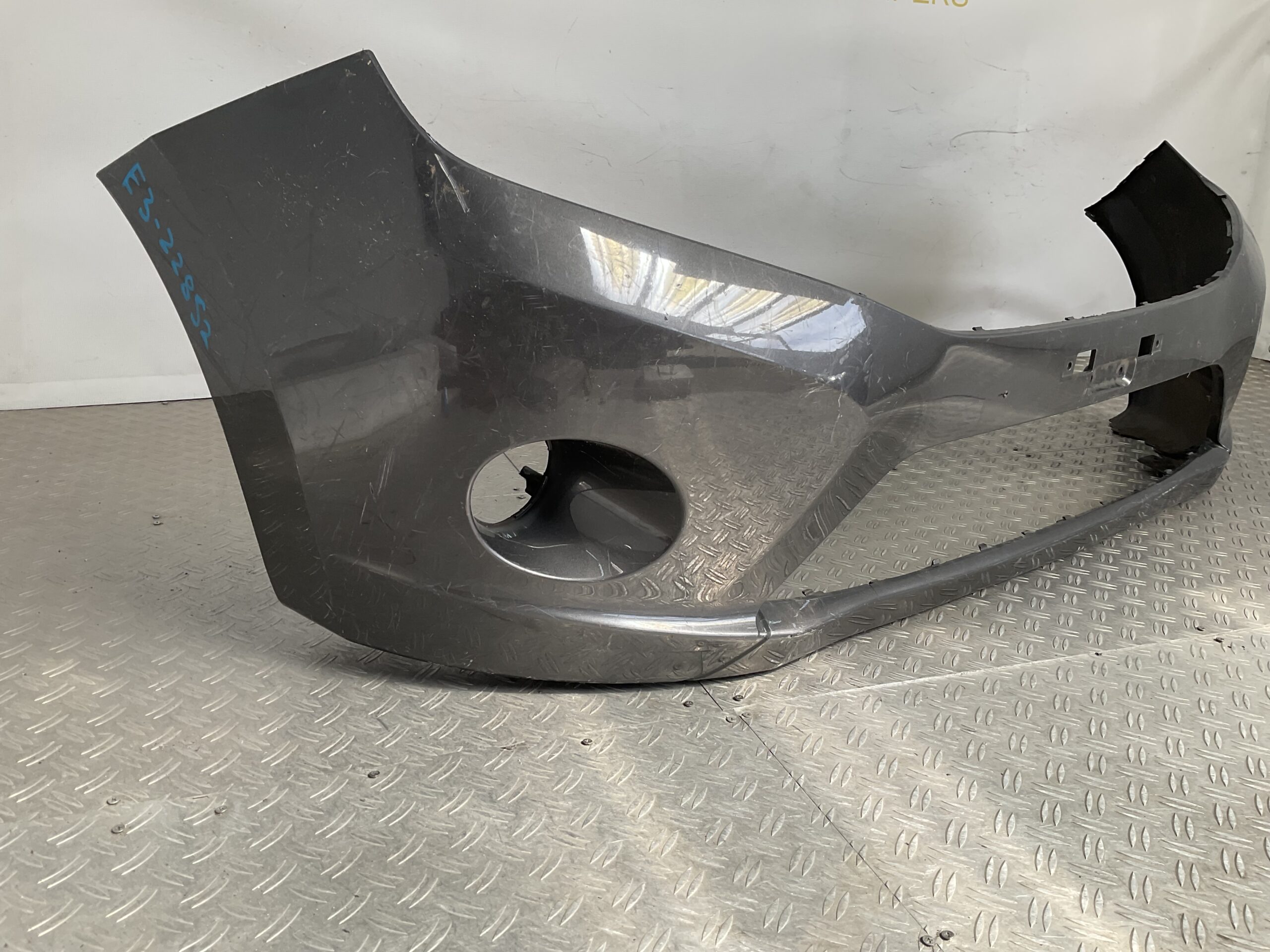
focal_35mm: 29
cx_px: 635
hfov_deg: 61.7
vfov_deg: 48.2
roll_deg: -4.9
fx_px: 1064
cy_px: 476
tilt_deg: -21.5
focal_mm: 3
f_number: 1.8
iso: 16
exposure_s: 1/358
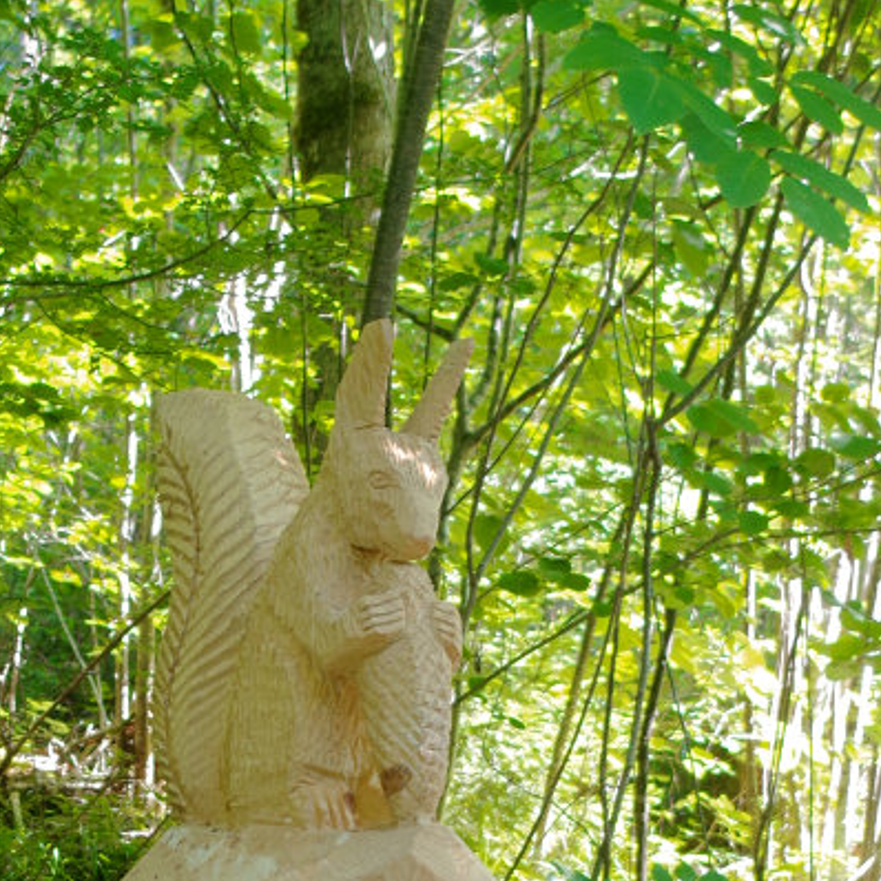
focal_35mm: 100
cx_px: 363
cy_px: 773
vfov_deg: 17.2
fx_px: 2879
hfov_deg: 17.4
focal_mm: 26
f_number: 4.5
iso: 250
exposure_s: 1/60
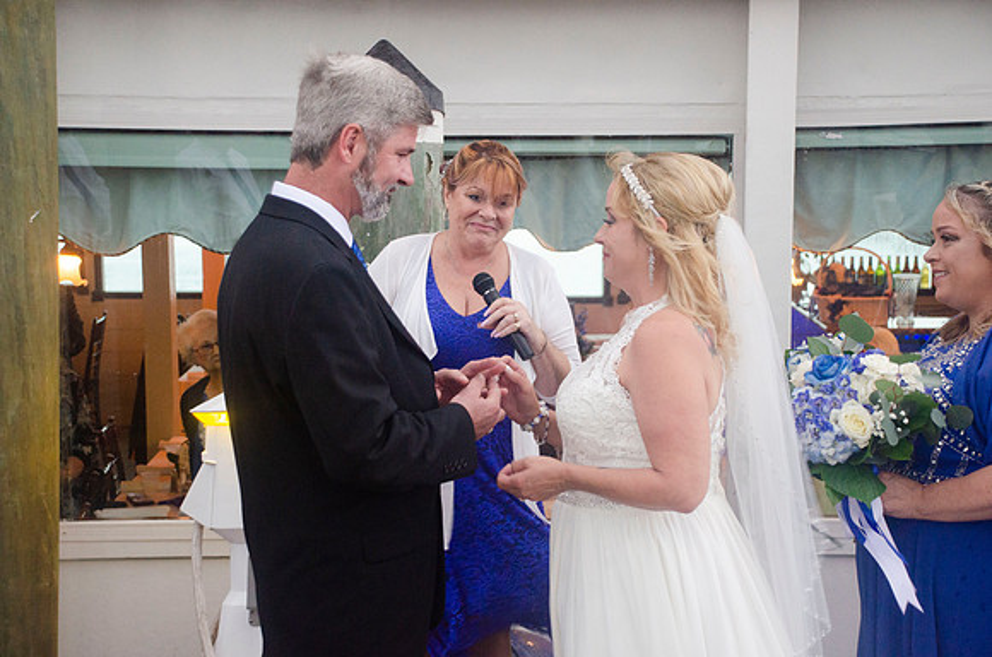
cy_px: 328
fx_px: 1815
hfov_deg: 30.6
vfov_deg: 20.5
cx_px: 496
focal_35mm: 66
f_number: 5
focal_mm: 44
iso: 800
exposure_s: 1/30
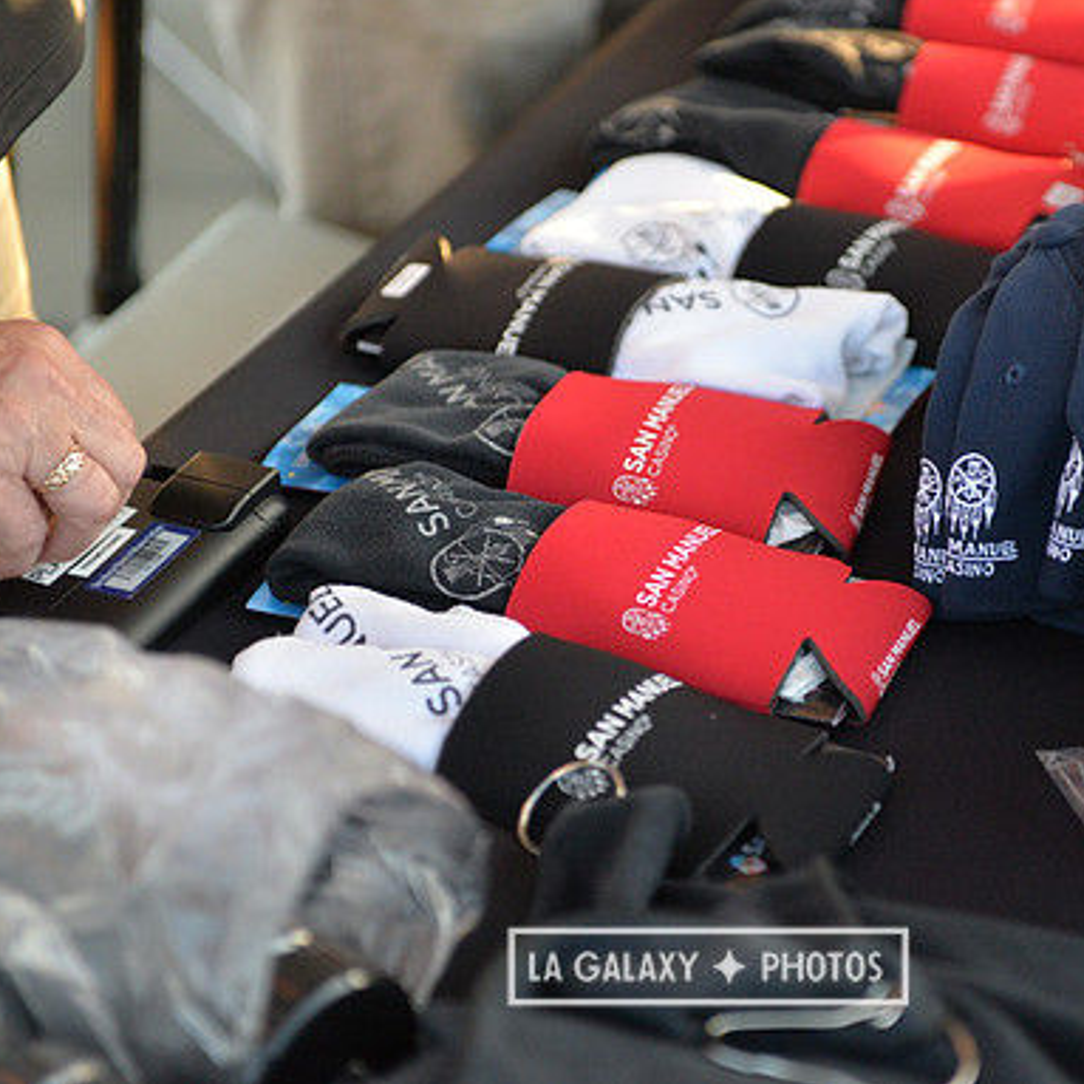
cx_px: 708
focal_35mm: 90
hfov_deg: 19.2
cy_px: 542
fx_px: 3189
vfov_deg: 19.3
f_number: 2.8
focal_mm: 70
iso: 3200
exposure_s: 1/1600
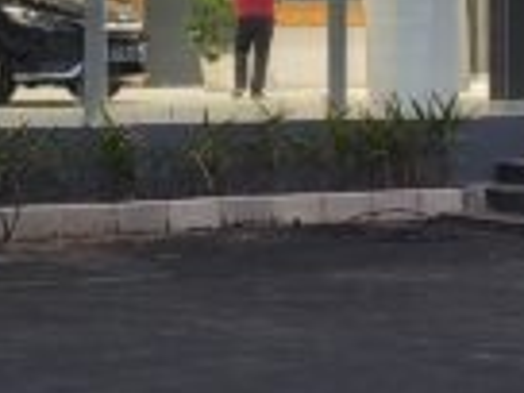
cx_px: 335
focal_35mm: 173
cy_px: -96
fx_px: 2619
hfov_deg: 11.4
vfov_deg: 8.5
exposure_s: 1/100
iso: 200
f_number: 1.6
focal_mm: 6.57
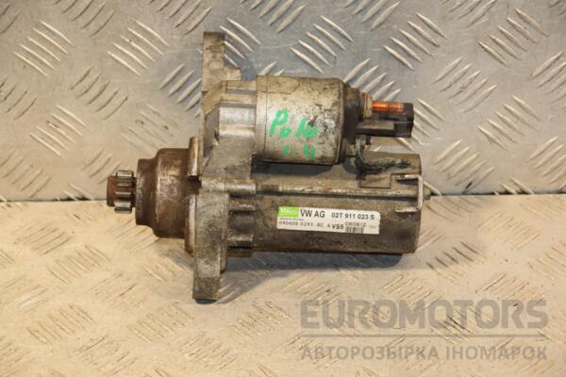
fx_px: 1651
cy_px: 188
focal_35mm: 105
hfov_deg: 19.5
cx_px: 283
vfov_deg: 13.0
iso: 800
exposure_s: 1/160
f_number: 5.3
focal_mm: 70
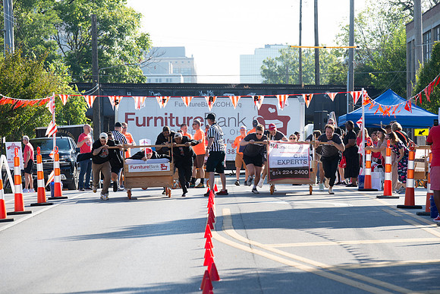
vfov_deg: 8.3
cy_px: 147
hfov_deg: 12.4
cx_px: 220
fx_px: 2017
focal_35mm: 165
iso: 200
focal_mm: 165
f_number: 7.1
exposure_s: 1/250
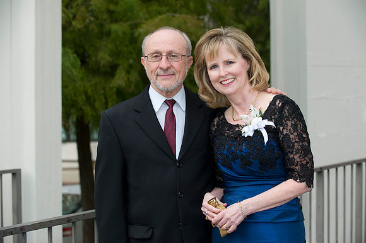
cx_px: 183
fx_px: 874
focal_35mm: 86
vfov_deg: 15.9
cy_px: 122
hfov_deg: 23.7
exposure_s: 1/125
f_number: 4.5
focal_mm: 86
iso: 400
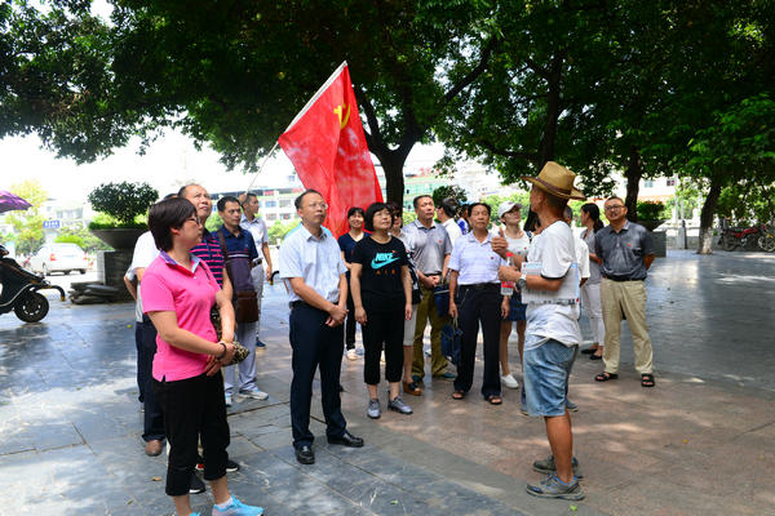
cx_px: 388
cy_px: 258
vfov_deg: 42.3
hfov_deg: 60.3
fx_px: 667
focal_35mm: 31
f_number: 10
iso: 1250
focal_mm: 31
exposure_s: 1/400
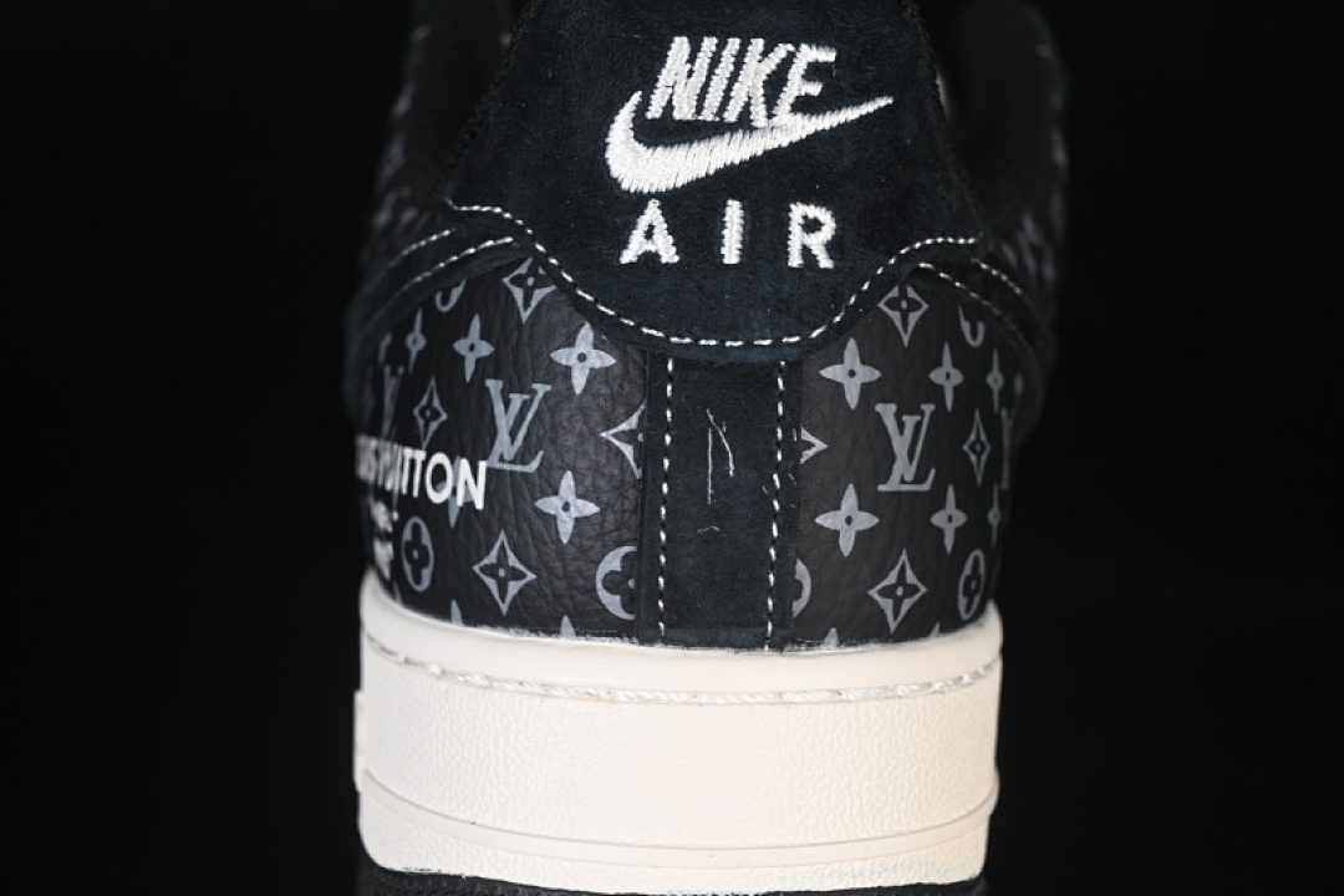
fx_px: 2800
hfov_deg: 27.0
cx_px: 672
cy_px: 448
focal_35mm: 75
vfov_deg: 18.2
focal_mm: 50
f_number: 6.3
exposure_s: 1/50
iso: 160
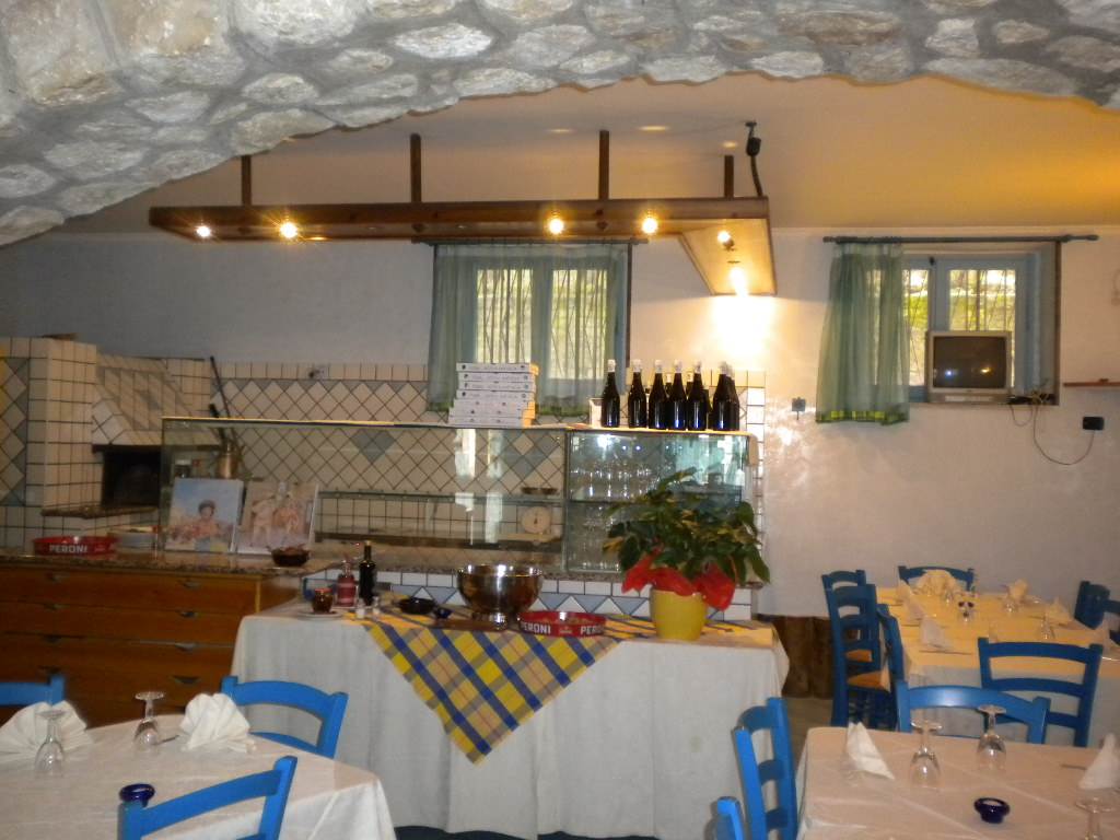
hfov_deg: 52.6
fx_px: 1132
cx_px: 560
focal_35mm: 35
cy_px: 420
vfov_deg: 40.7
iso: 400
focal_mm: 6.3
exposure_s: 1/30
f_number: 3.1
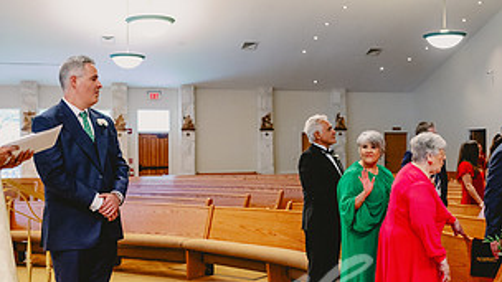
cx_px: 277
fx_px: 639
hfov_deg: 42.8
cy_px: 161
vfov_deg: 24.9
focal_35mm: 48
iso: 2500
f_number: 2.8
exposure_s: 1/320
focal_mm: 24
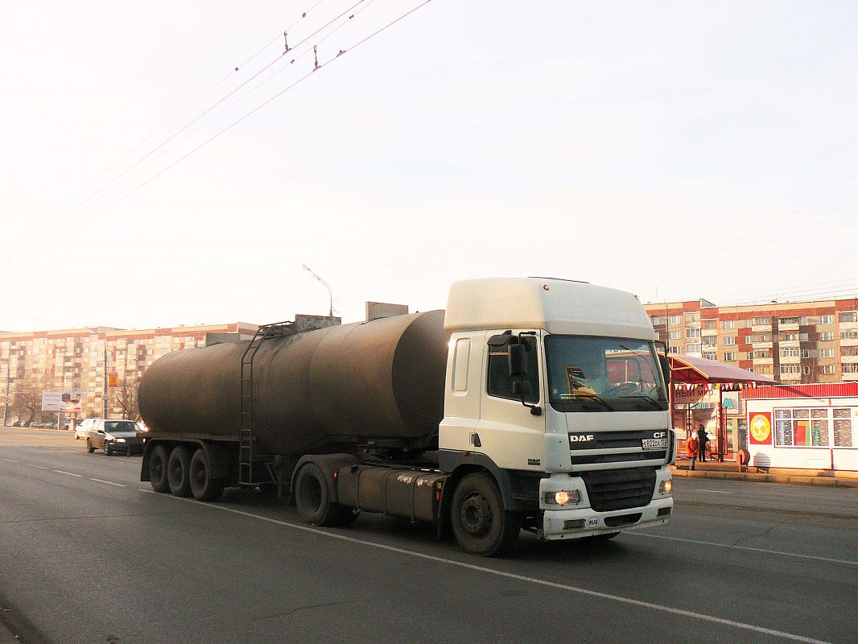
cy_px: 322
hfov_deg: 52.6
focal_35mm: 35
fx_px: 868
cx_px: 429
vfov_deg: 40.7
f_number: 5
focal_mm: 5.2
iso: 80
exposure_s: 1/400
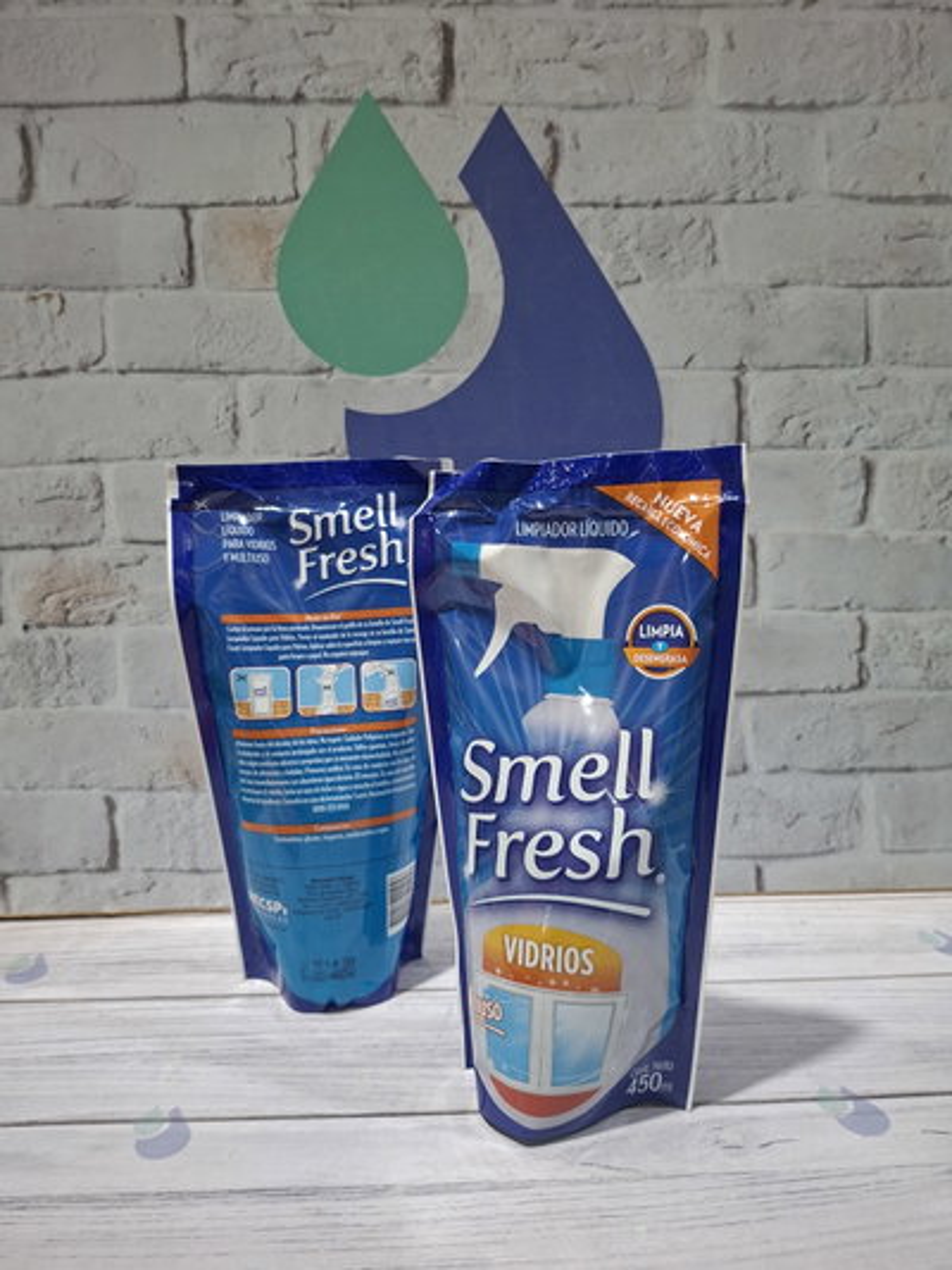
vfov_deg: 73.9
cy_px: 635
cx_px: 476
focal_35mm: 23
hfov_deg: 58.9
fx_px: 843
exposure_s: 1/30
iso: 400
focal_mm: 5.54
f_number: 1.8
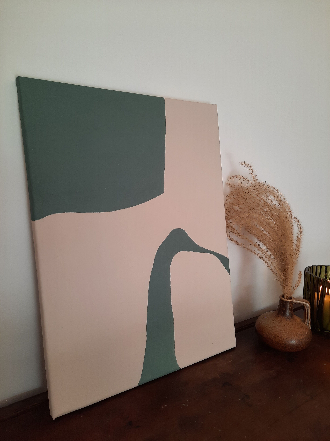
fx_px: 318
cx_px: 165
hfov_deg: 54.9
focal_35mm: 25
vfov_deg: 69.4
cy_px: 220
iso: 64
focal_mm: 4.6
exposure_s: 1/50
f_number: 2
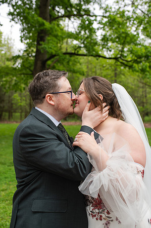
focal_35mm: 35
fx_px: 221
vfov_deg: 54.5
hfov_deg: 37.8
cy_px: 114
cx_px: 76
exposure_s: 1/320
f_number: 3.5
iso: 125
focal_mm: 35
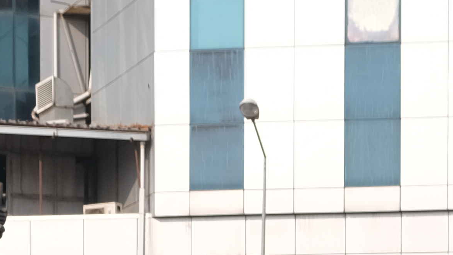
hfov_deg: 12.0
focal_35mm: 179
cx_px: 319
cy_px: 614
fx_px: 2150
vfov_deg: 6.5
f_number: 4
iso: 250
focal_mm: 21.4
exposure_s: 1/2000
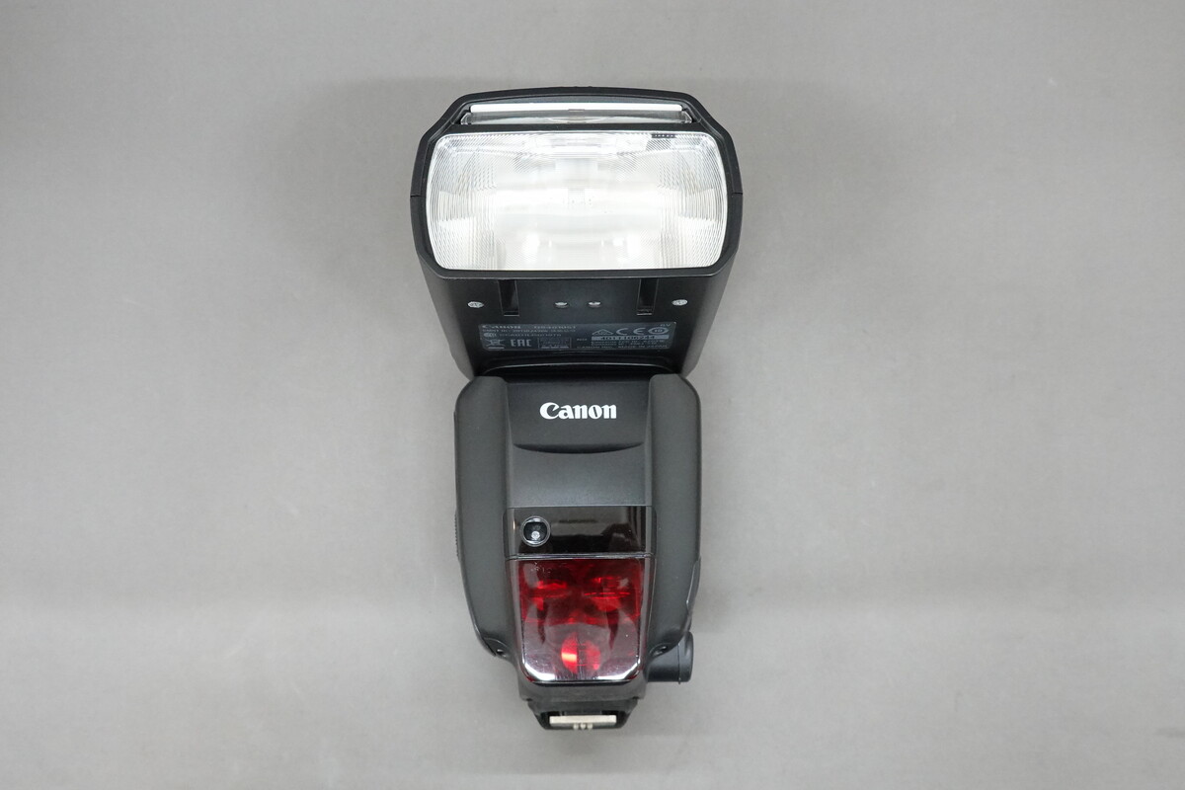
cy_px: 395
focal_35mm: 39
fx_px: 1284
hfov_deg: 49.6
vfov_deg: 34.2
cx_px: 592
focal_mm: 14.4
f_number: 5.6
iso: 2000
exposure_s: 1/40
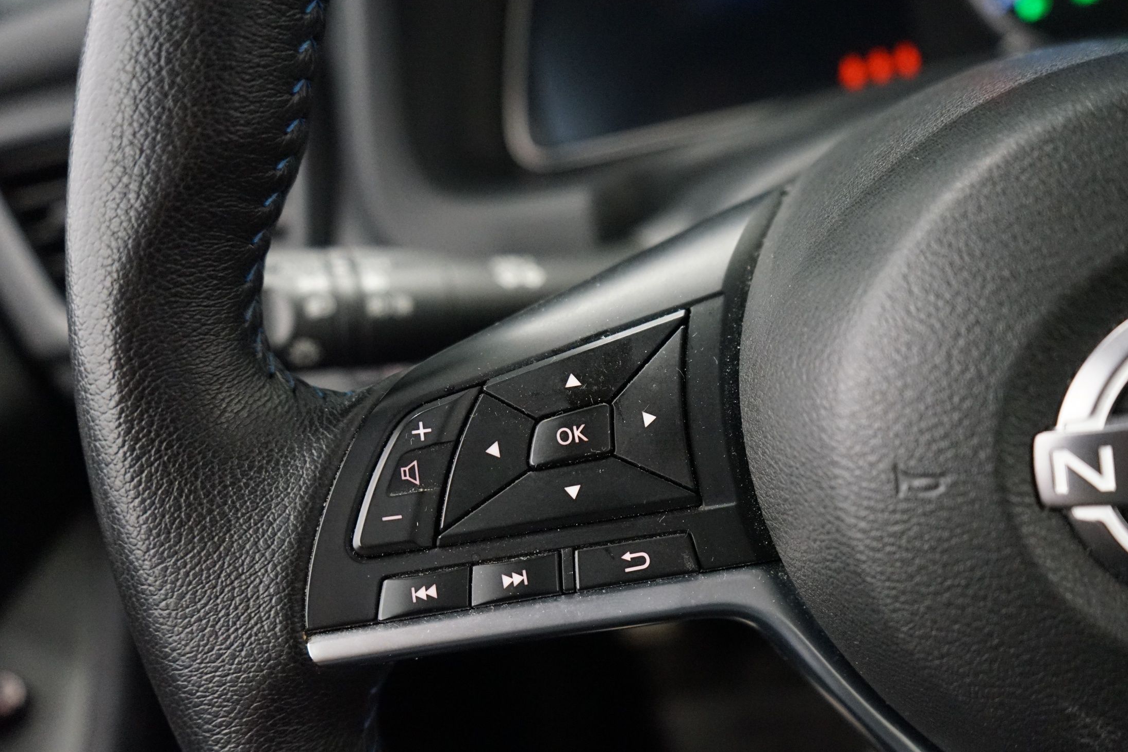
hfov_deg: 58.5
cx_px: 644
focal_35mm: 32
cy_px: 399
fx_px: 1003
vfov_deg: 41.1
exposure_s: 1/125
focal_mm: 28
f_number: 3.5
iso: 6400
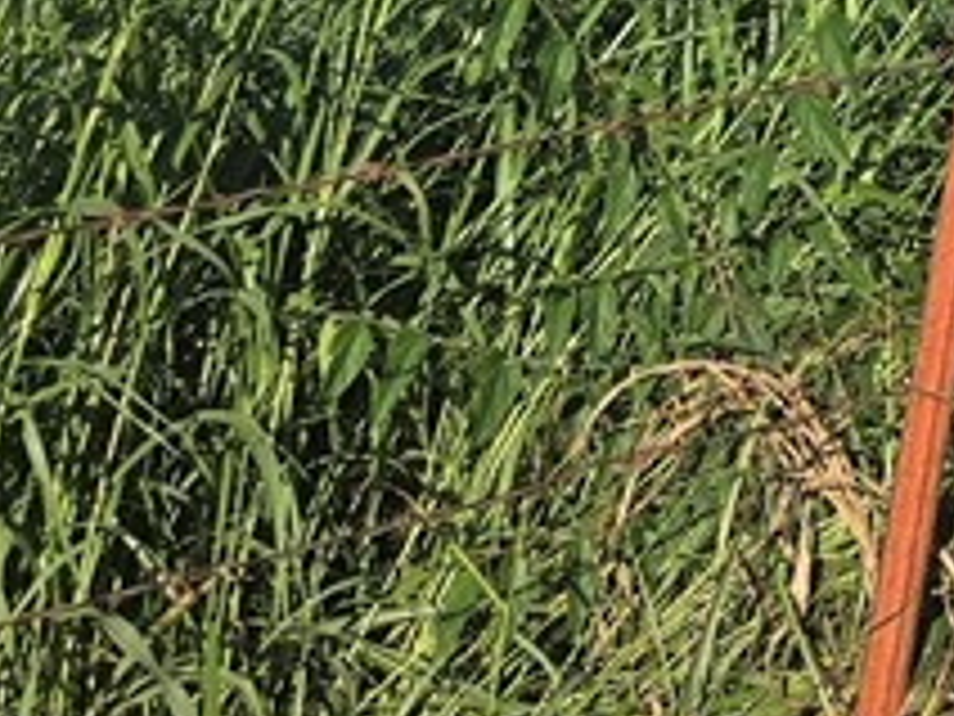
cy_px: -887
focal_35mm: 111
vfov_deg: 11.5
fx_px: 3059
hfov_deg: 16.0
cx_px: 1490
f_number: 1.8
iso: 80
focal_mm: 5.4
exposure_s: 1/4661
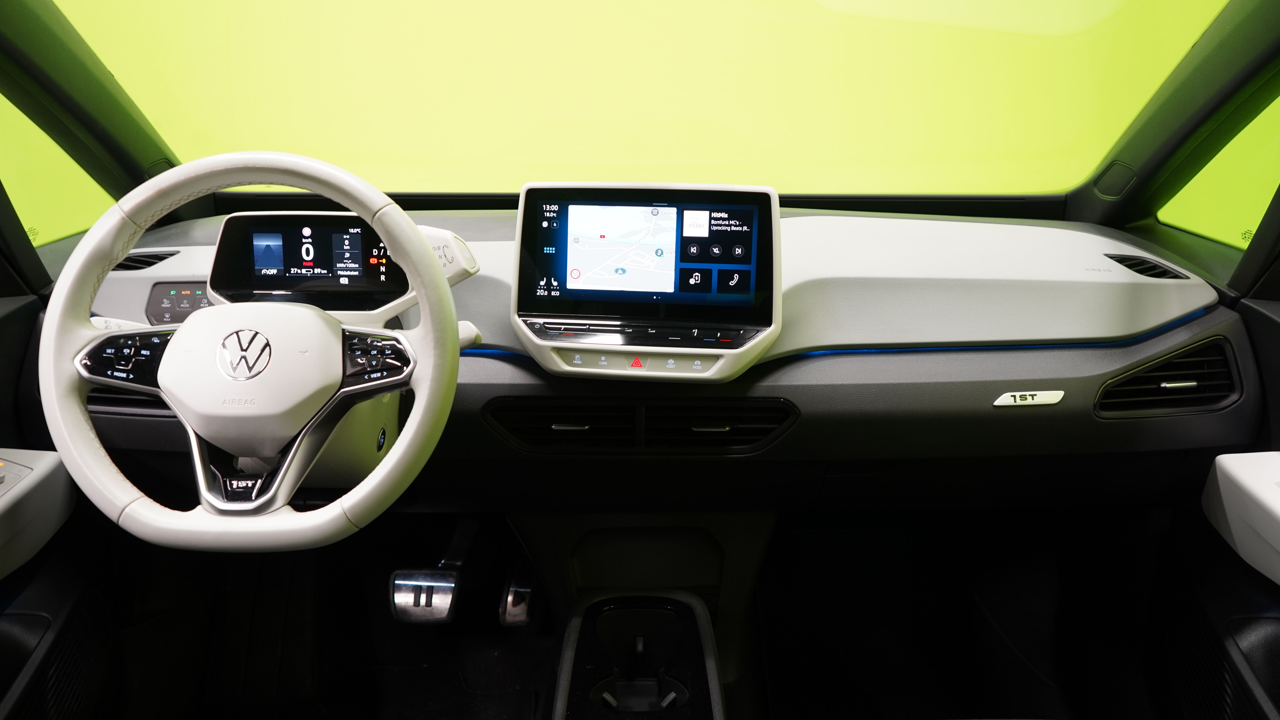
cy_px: 396
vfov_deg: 38.9
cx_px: 642
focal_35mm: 30
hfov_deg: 64.3
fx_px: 1018
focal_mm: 28
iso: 1000
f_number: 5
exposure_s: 1/25
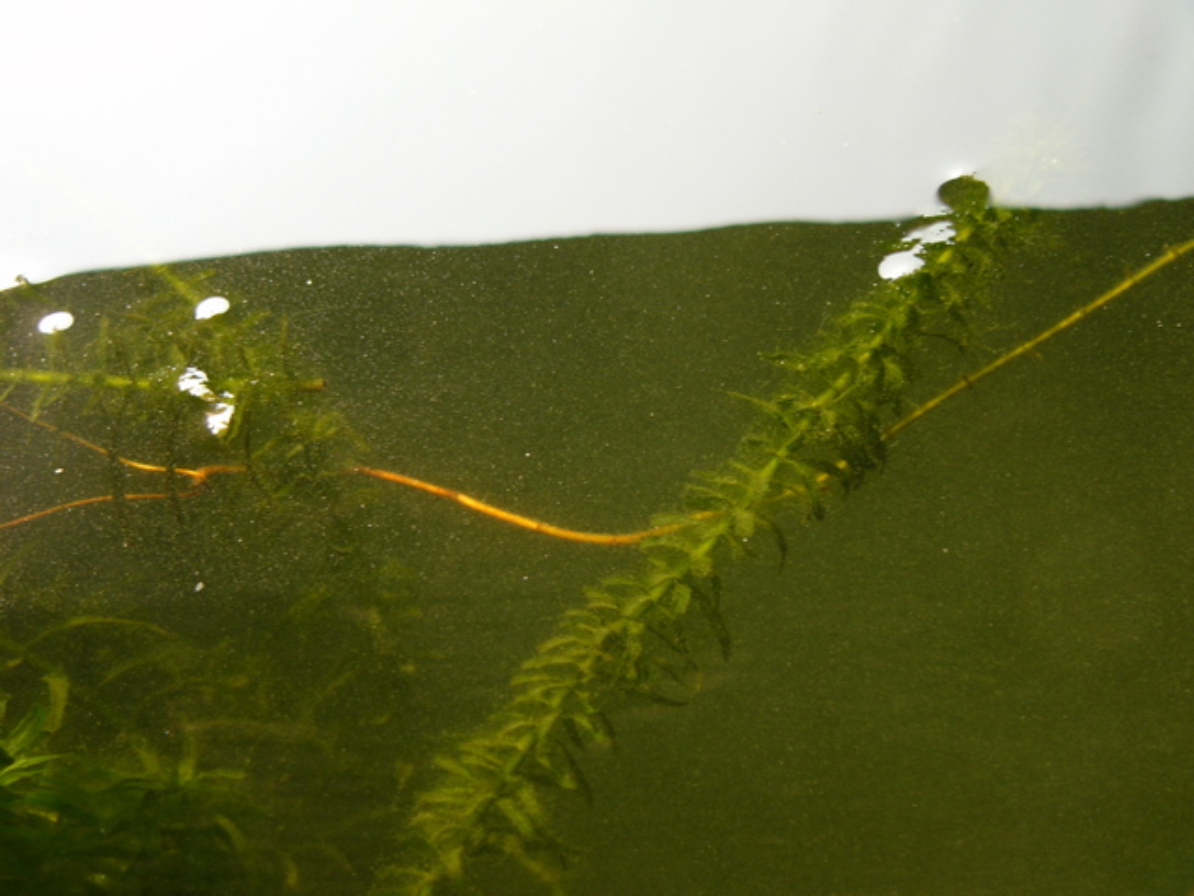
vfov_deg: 17.4
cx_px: 597
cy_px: 448
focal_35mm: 85
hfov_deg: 23.0
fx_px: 2932
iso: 50
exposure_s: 1/100
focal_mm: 14.1
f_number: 2.8
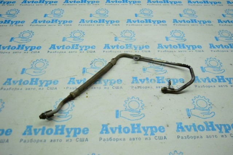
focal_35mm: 32
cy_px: 78
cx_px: 116
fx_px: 204
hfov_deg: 59.6
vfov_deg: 41.6
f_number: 3.8
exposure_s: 1/1600
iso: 6400
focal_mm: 21
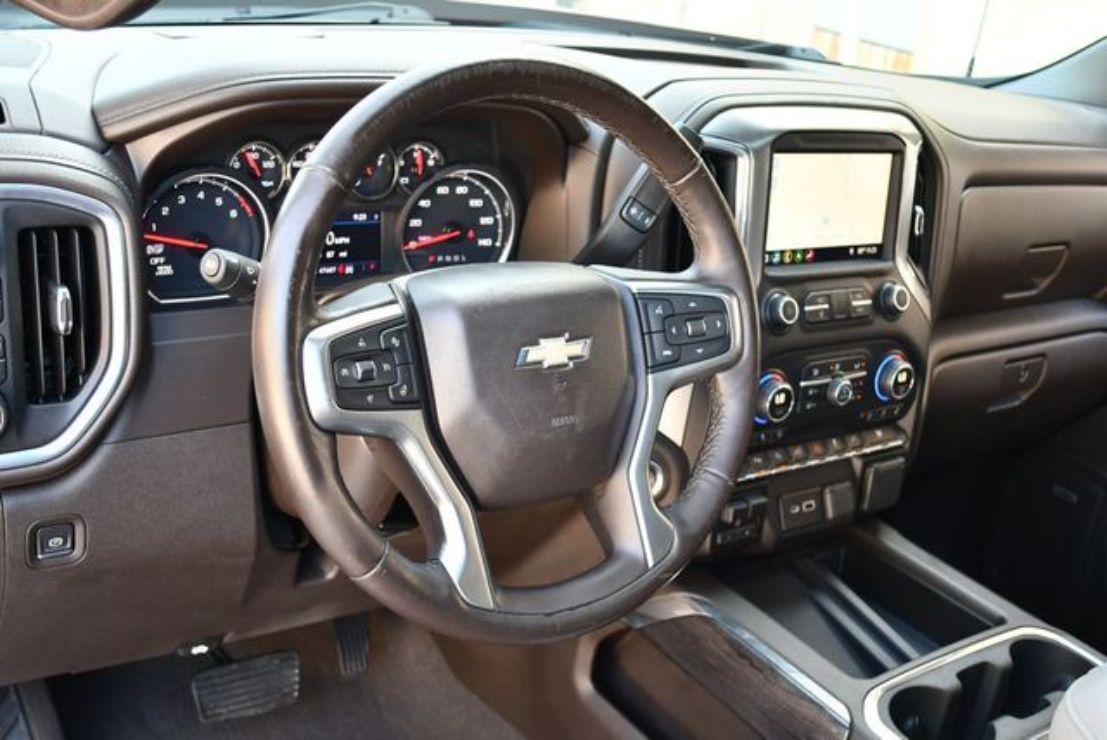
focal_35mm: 40
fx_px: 1231
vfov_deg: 33.5
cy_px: 370
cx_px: 554
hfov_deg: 48.4
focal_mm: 20
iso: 800
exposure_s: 1/125
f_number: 3.8
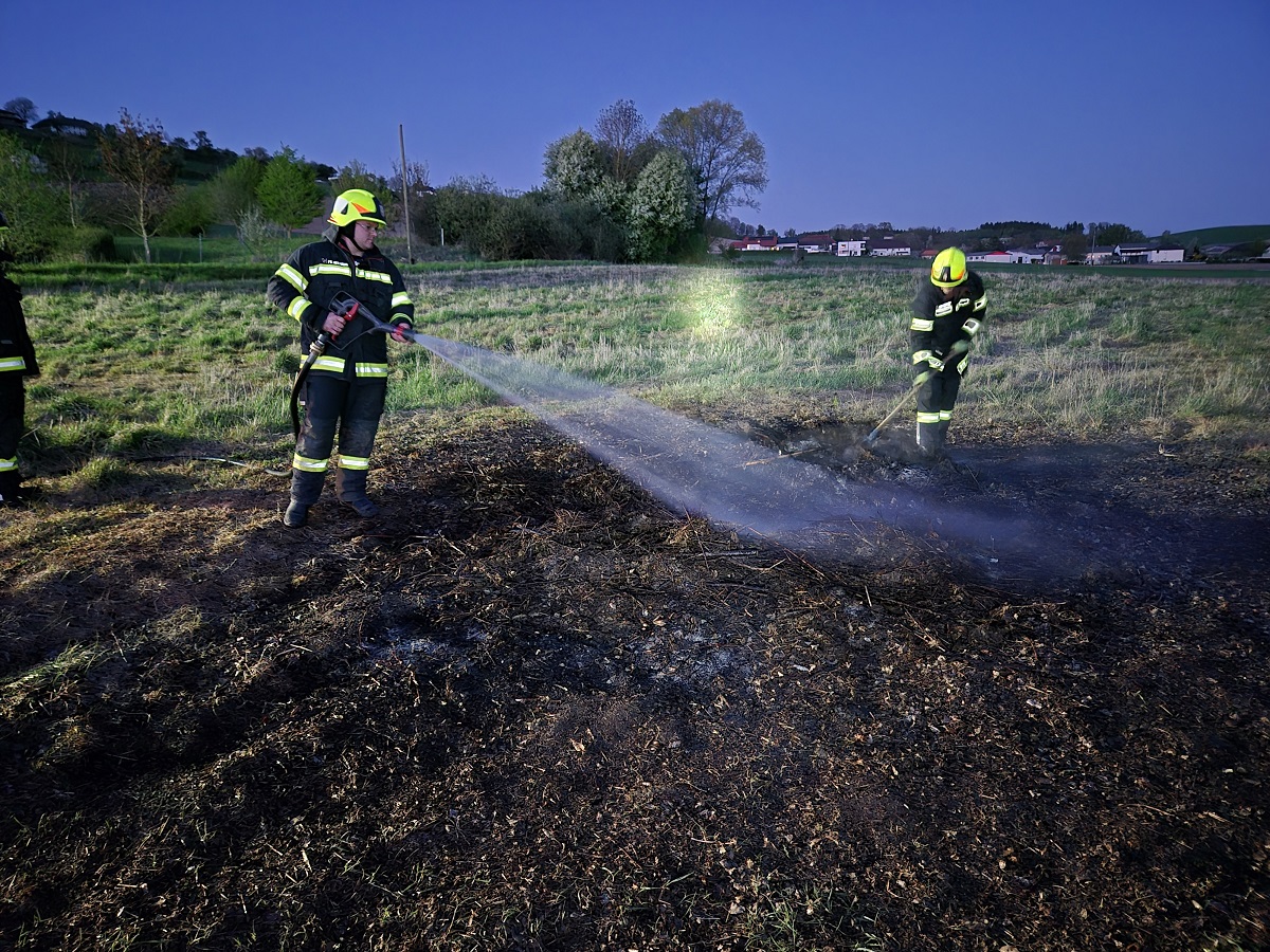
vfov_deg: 58.9
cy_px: 476
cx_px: 635
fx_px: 844
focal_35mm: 23
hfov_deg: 73.9
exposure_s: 1/16.7
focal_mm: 5.4
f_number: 1.8
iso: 3200
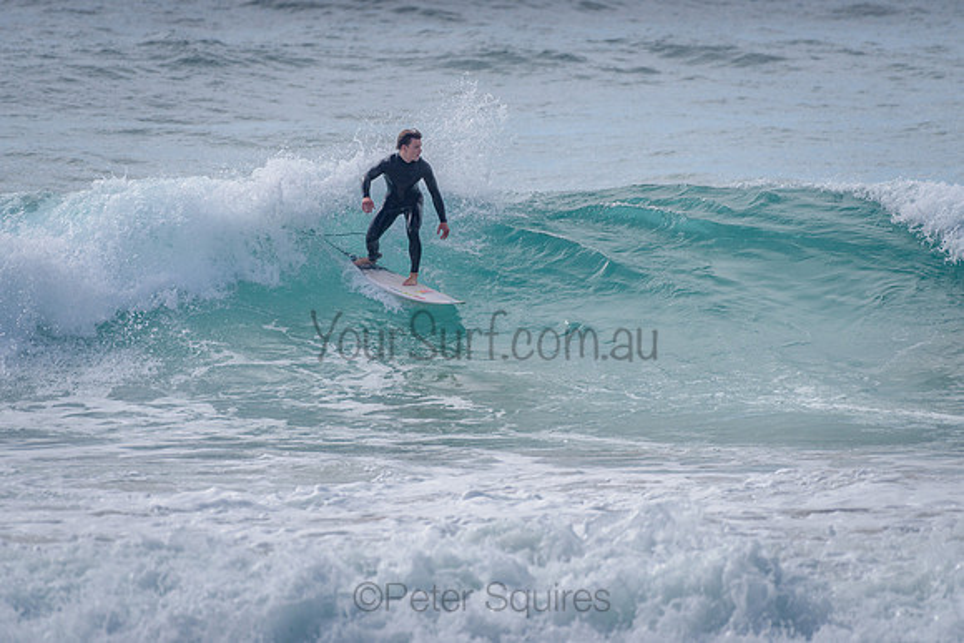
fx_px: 16422
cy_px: 249
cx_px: 480
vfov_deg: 2.2
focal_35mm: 613
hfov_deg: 3.4
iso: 140
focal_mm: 500
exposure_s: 1/2000
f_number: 5.6
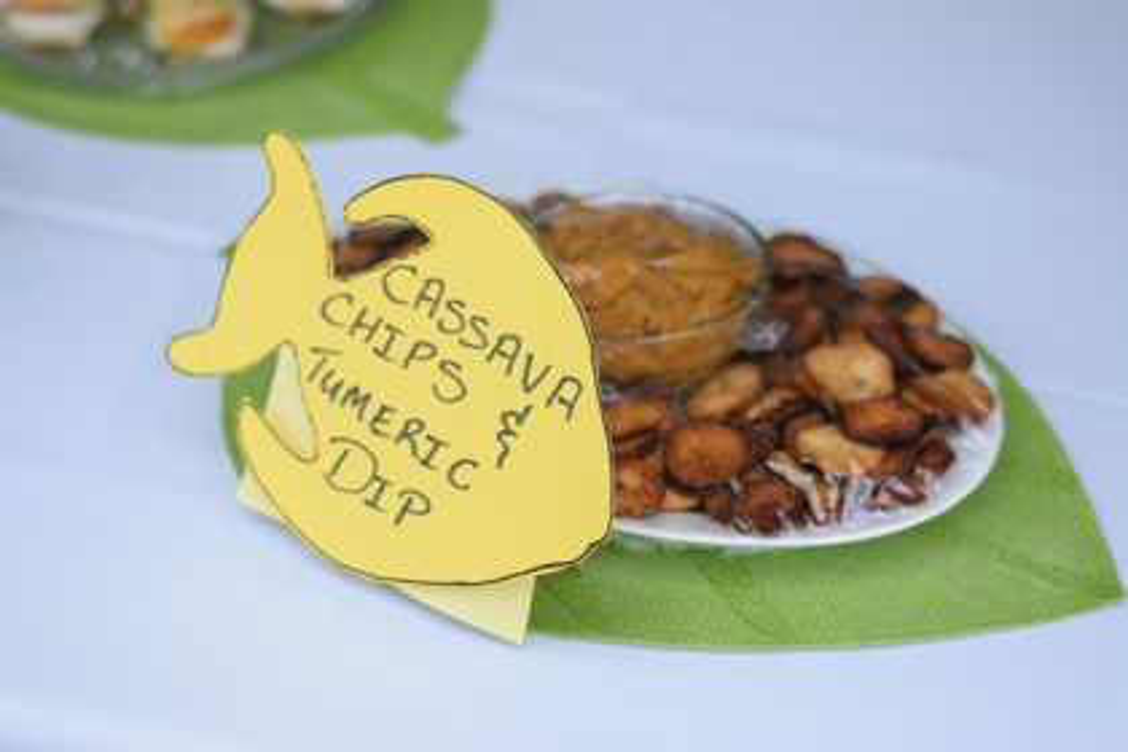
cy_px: 376
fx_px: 2350
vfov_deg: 18.2
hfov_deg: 27.0
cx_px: 564
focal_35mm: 75
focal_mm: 50
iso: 100
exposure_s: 1/1000
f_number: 2
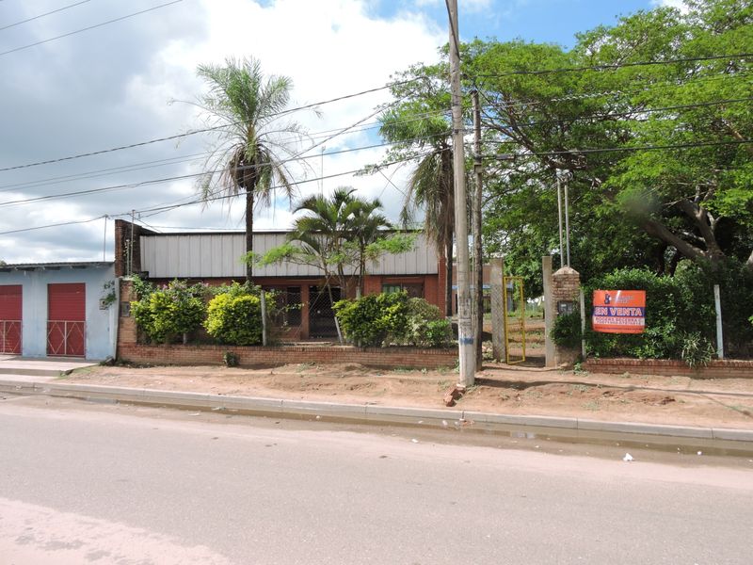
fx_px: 522
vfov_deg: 56.8
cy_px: 282
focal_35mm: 24
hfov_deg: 71.6
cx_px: 376
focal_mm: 4.3
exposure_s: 1/2000
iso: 200
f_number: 3.3
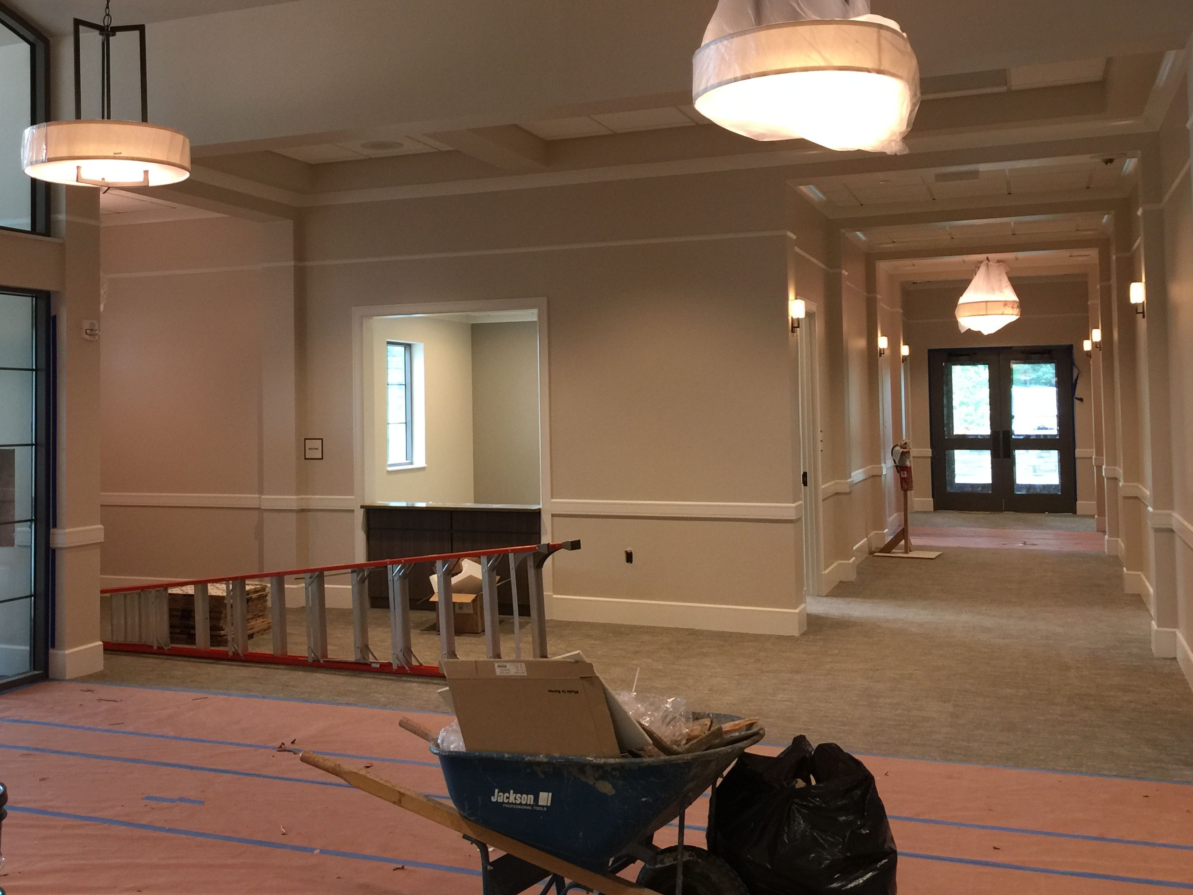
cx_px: 437
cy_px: 355
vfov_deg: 38.5
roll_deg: +0.1
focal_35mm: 37
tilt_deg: +3.5
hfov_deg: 49.6
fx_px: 1275
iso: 50
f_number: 2.2
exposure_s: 1/30
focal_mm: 4.15
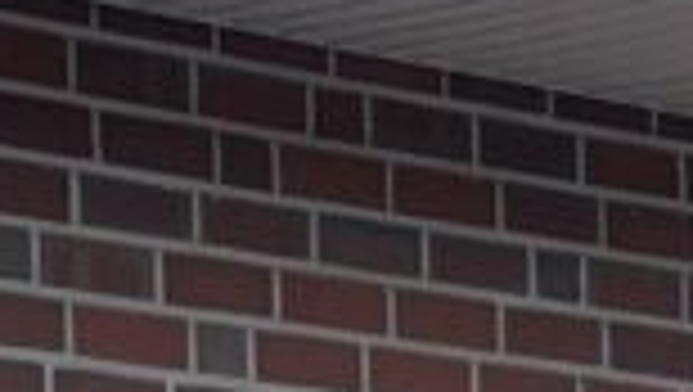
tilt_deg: -1.5
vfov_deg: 3.4
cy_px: 1518
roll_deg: +2.1
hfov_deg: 6.2
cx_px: 18
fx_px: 6401
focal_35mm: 348
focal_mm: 6.76
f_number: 1.78
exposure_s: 1/975
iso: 100
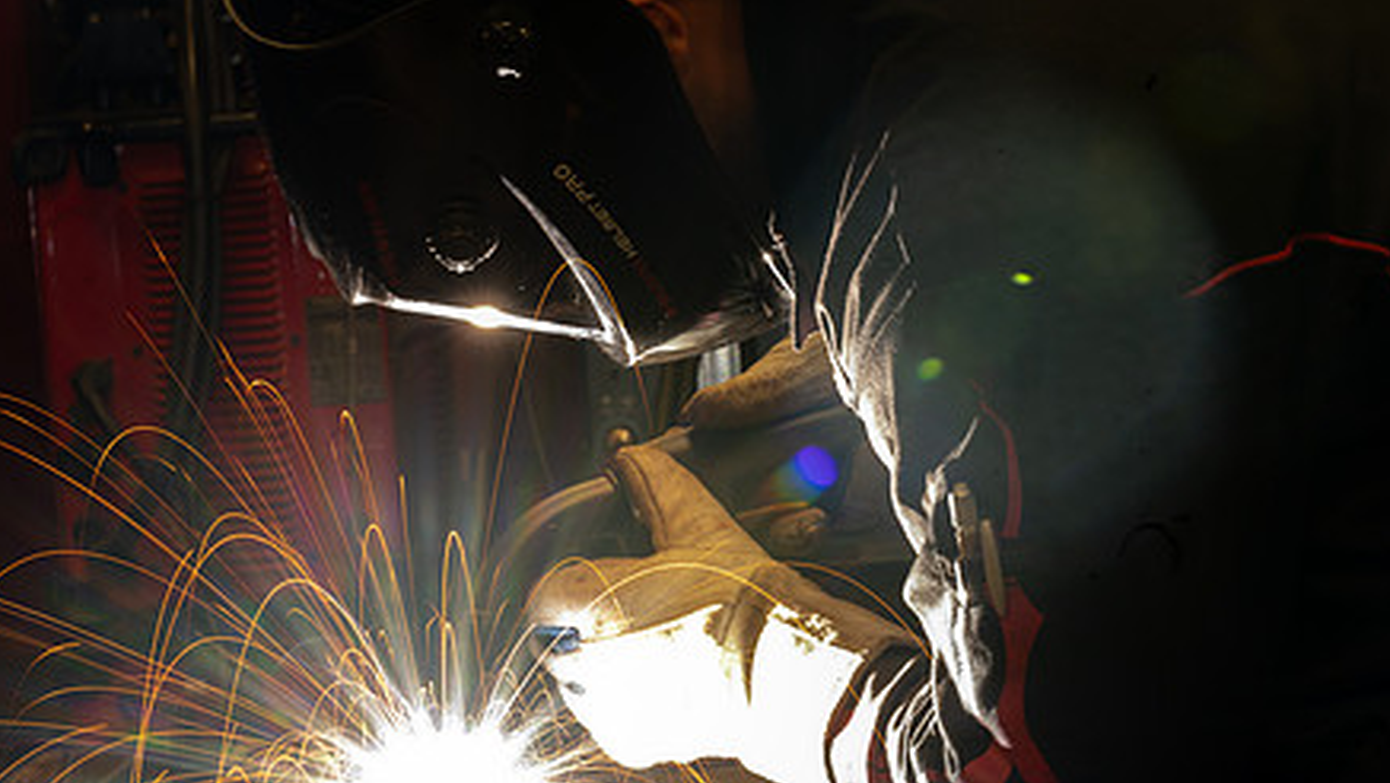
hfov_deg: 12.4
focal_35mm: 174
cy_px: 587
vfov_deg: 7.0
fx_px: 6414
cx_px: 674
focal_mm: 125
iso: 160
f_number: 22
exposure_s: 1
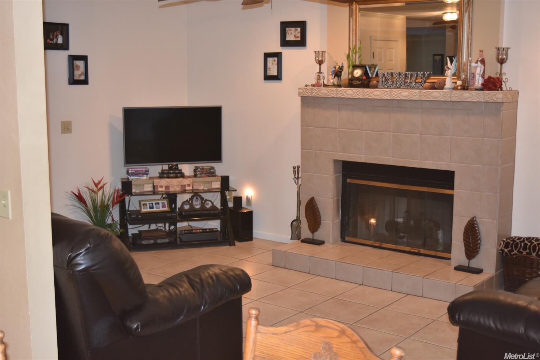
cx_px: 270
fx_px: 720
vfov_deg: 28.1
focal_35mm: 48
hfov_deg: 41.1
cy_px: 180
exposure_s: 1/60
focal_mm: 32
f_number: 4.5
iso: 1000
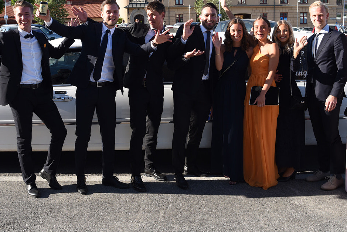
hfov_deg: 42.7
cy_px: 86
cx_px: 183
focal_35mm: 46
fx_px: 444
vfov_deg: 29.2
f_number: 9
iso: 100
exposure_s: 1/125
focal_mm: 27
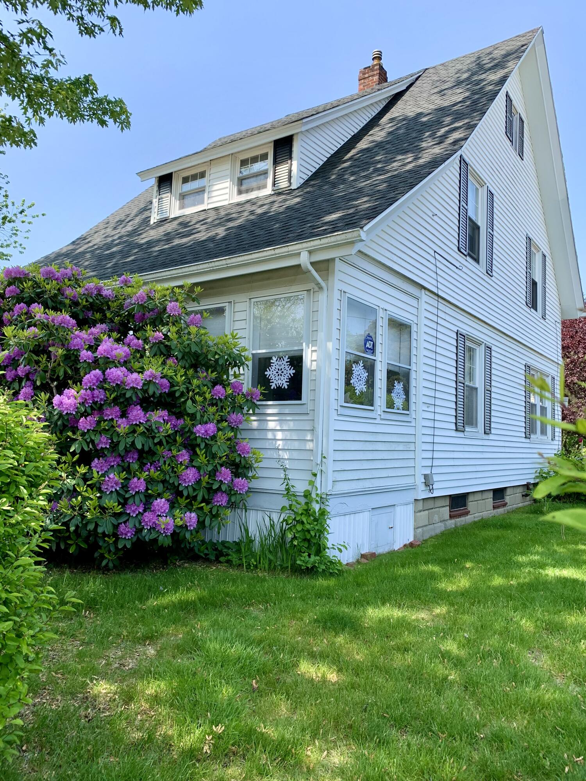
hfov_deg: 53.1
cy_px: 390
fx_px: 587
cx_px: 293
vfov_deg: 67.3
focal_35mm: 26
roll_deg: -2.0
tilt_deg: +4.6
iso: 25
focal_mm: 4.25
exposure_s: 1/856
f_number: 1.8
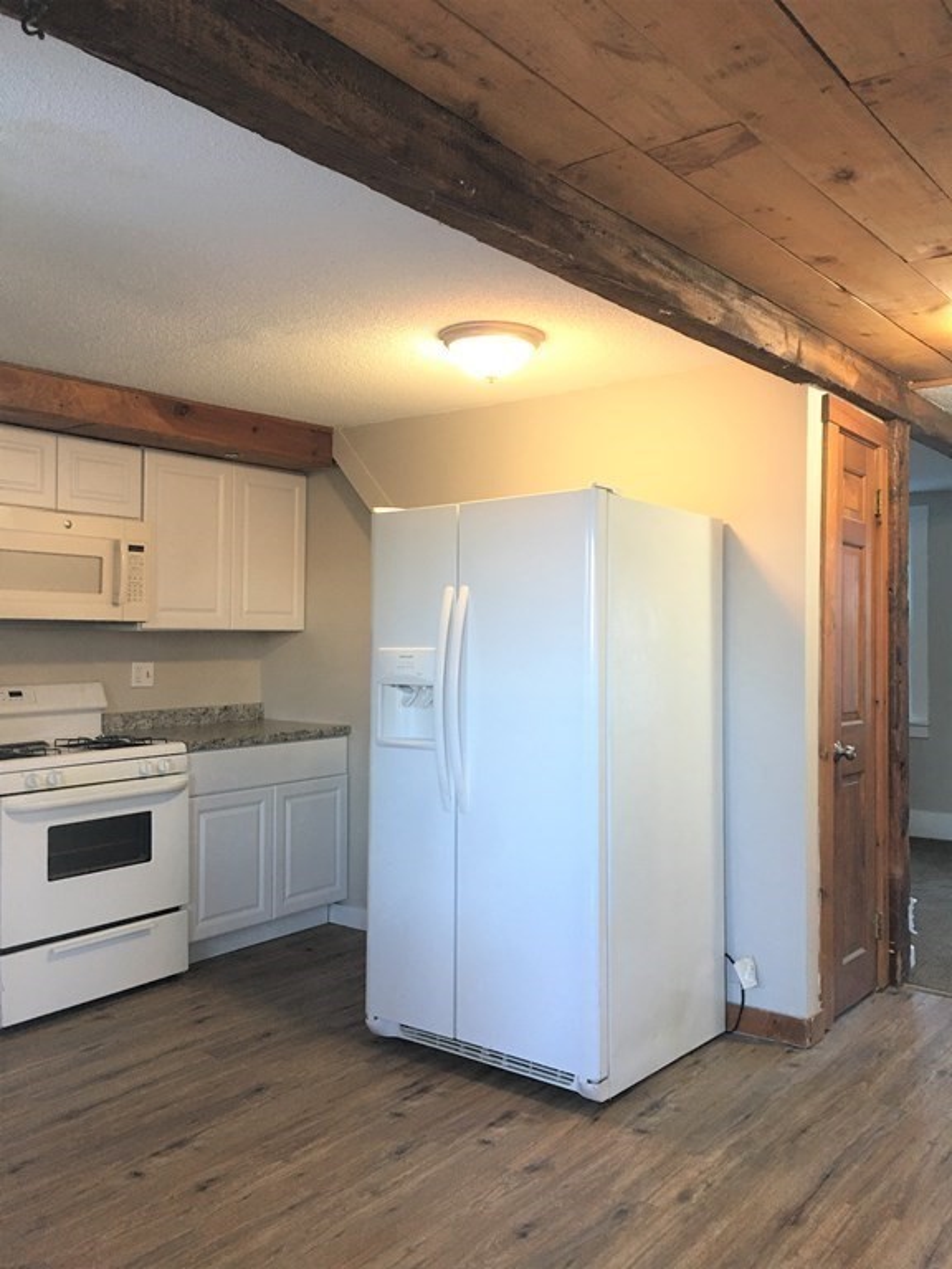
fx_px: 1063
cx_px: 476
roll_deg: -0.5
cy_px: 634
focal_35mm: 29
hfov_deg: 48.2
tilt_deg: +1.1
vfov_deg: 61.7
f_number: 2.2
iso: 50
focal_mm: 4.15
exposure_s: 1/15
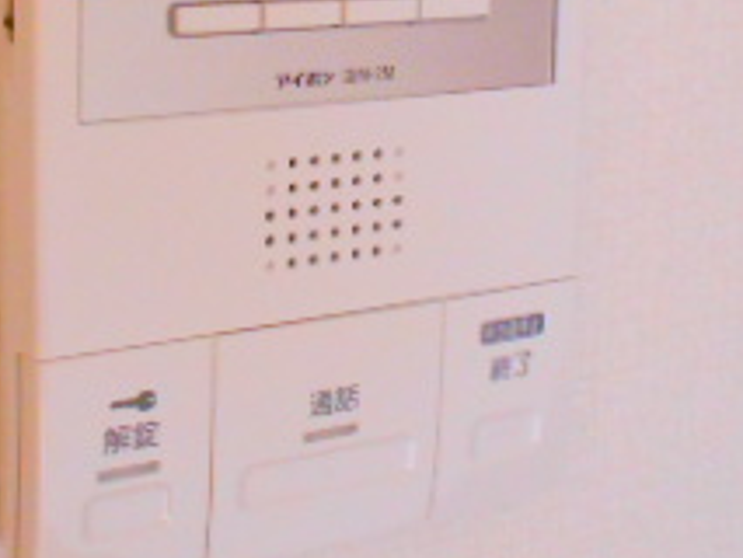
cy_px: 45
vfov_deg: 18.6
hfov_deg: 24.9
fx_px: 1675
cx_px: 279
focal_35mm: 78
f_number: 3.2
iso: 800
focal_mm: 4.6
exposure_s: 1/125
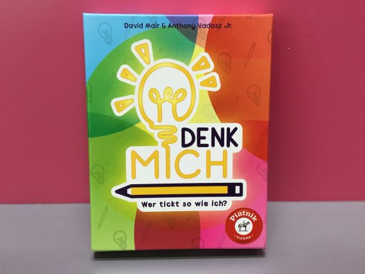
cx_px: 177
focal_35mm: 32
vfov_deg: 44.2
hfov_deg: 56.8
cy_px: 136
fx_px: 337
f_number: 2.4
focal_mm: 3.3
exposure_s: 1/33
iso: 100
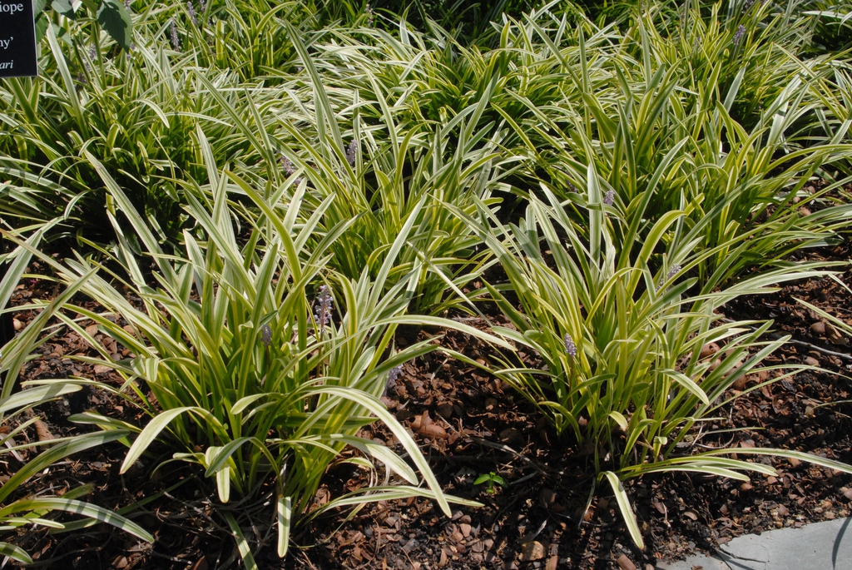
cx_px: 426
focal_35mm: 52
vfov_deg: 25.8
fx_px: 1244
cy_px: 285
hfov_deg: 37.8
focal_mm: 35
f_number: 11
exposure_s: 1/500
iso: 400
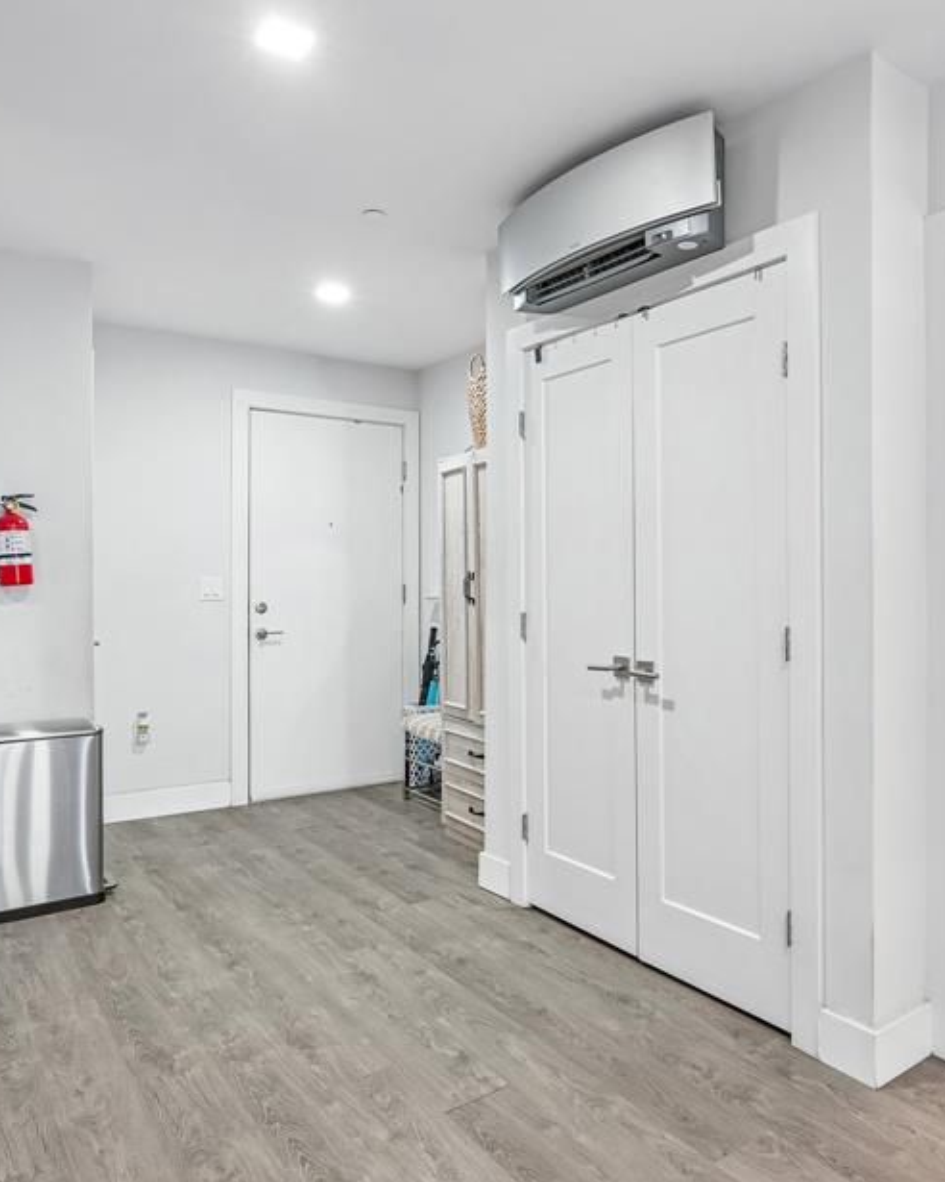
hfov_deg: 56.2
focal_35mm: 25
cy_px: 594
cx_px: 588
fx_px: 874
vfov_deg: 68.1
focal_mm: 16
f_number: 9
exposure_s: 1/5
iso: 400
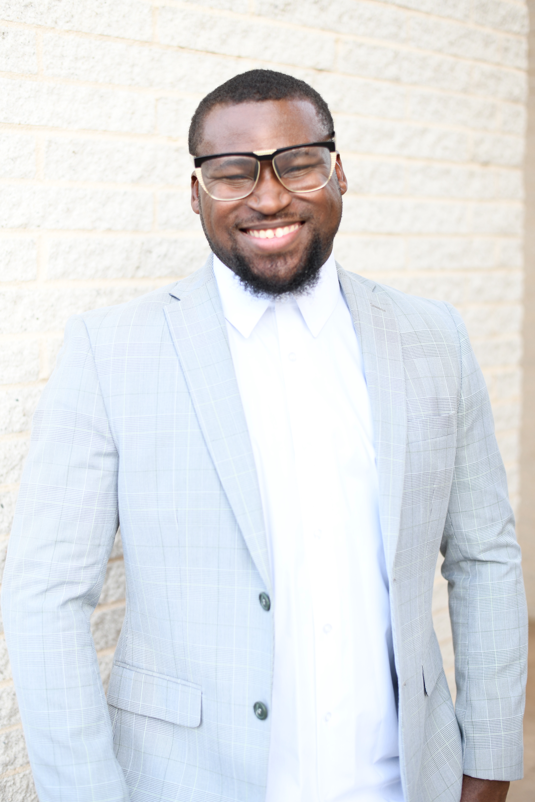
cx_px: 268
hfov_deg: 27.0
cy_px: 401
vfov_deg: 39.6
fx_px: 1114
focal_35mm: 50
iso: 320
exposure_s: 1/320
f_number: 2.5
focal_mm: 50
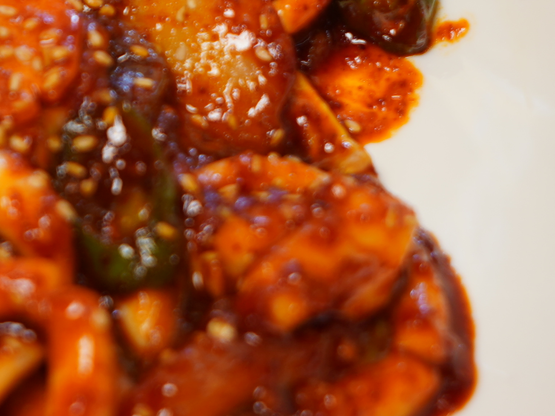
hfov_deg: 10.4
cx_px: -138
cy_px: -221
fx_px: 2982
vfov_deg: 7.8
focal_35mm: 186
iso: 160
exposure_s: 1/60
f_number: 4.5
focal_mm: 42
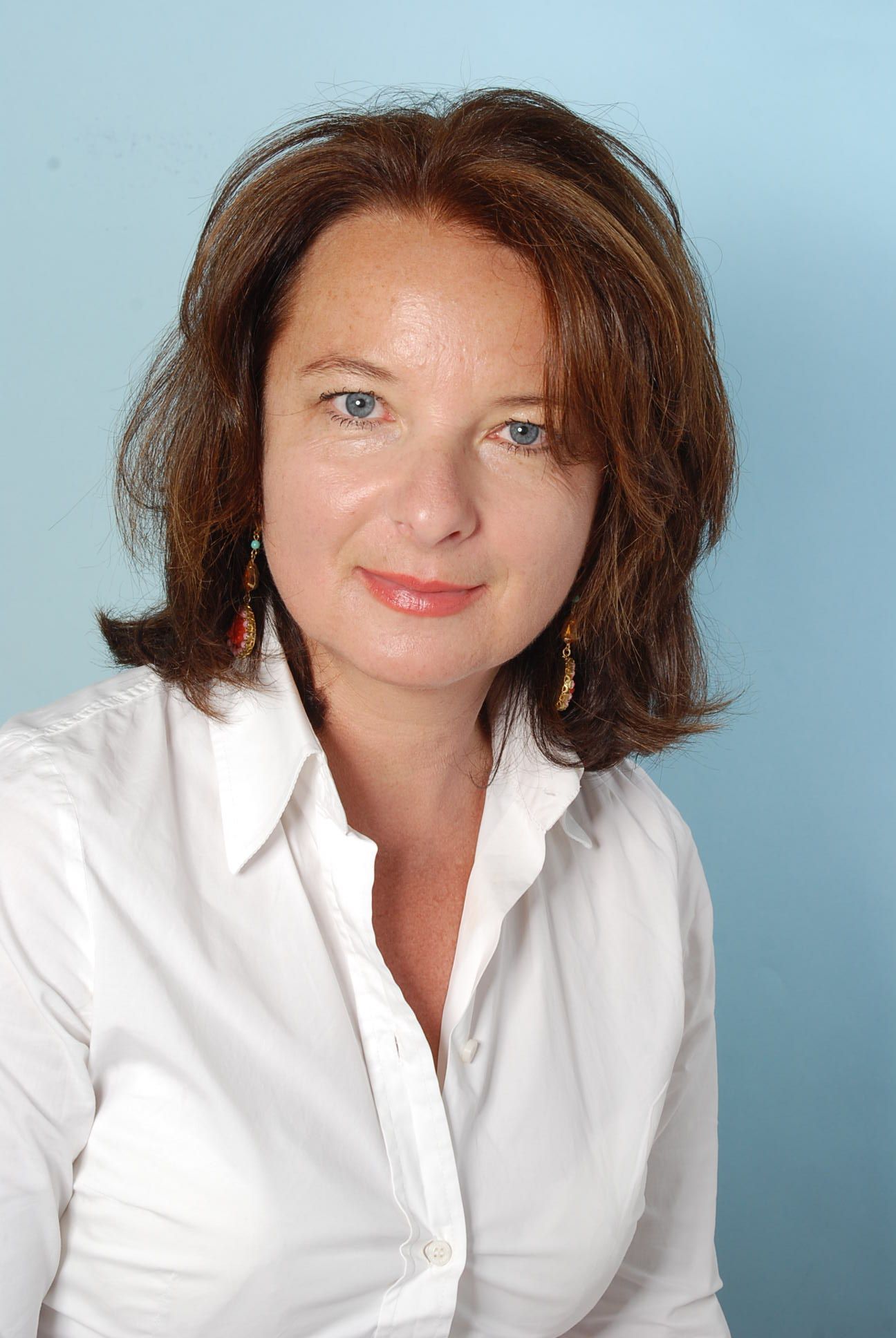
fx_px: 2680
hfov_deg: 19.0
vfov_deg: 28.0
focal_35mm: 72
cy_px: 669
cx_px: 448
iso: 200
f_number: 13
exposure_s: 1/90
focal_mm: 48
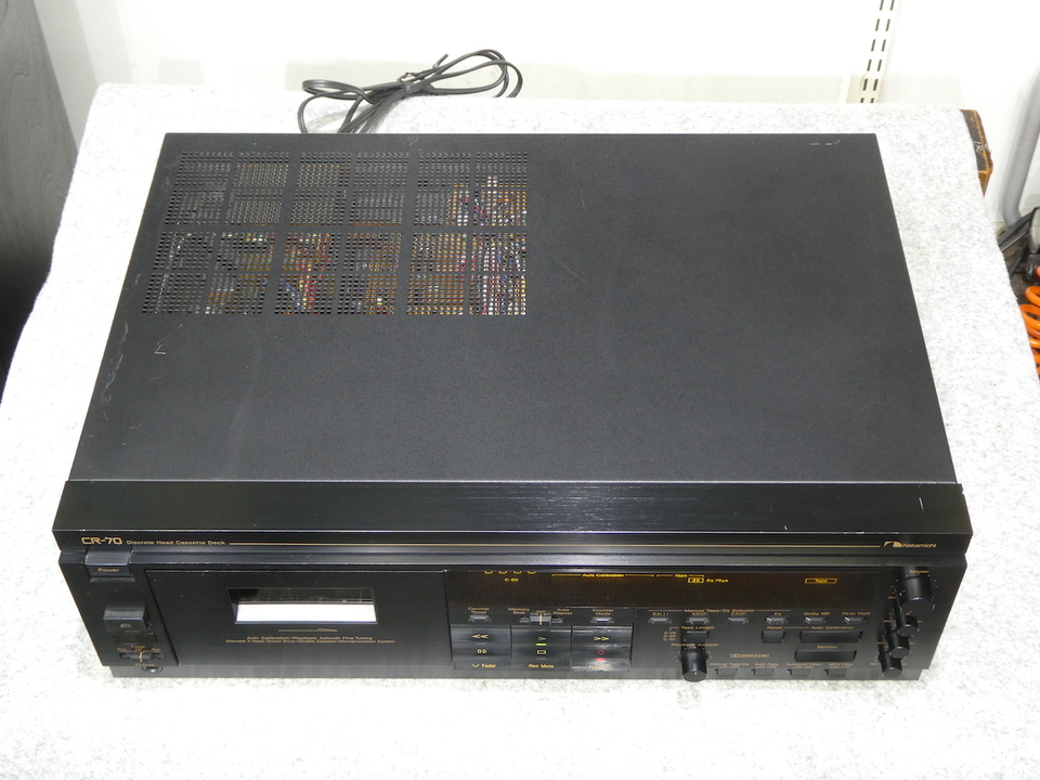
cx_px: 520
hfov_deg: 40.4
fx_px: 1412
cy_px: 390
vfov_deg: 30.9
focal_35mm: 47
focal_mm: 8.4
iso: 200
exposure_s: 1/4
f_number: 4
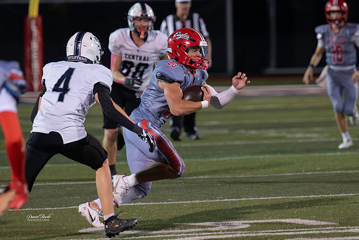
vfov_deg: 3.7
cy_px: 126
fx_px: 3742
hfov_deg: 5.5
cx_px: 183
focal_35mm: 375
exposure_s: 1/800
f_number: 4
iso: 16000
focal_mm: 250
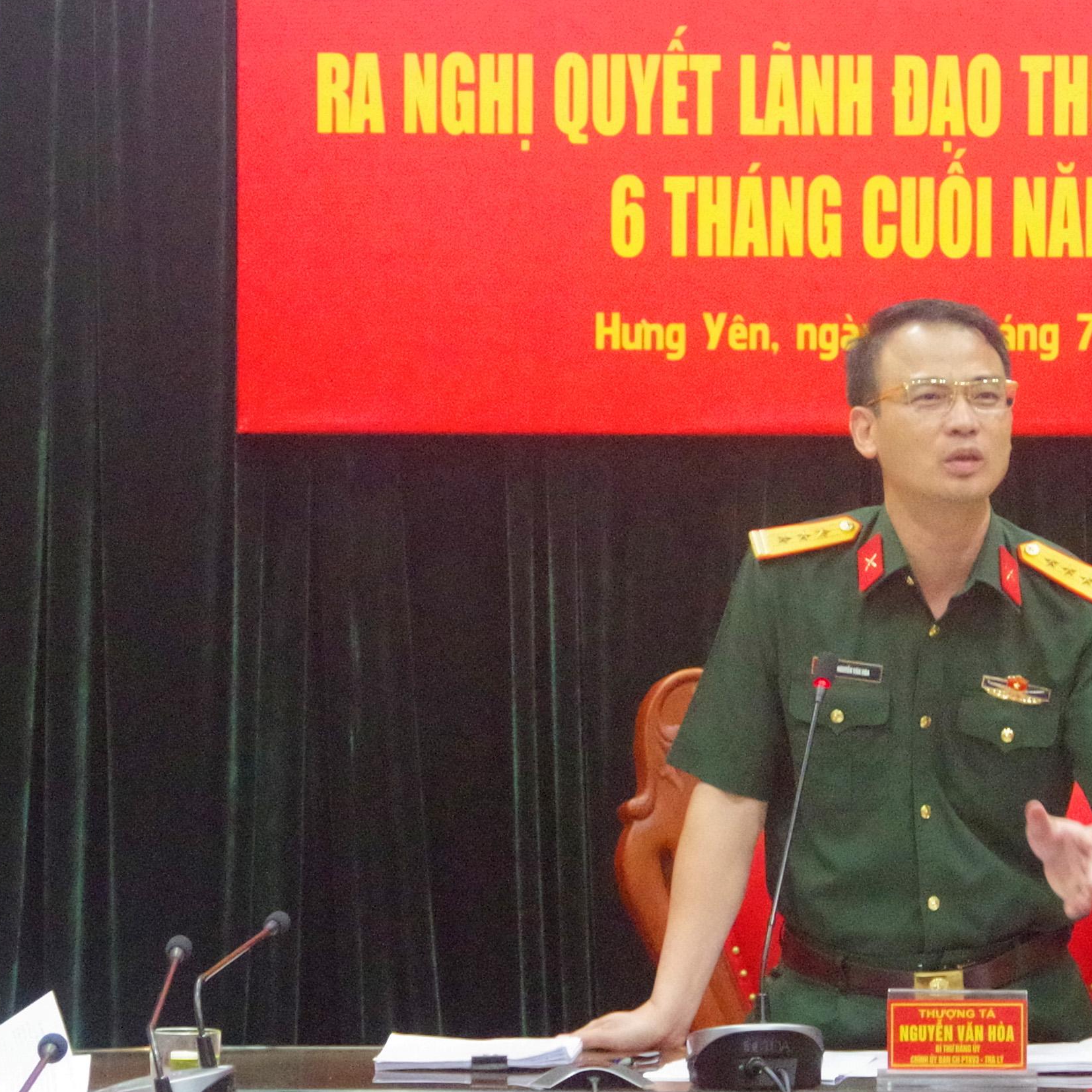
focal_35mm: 222
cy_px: 608
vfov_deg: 7.9
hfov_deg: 7.9
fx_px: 7923
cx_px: 778
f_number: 4.5
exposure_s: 1/125
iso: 6400
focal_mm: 48
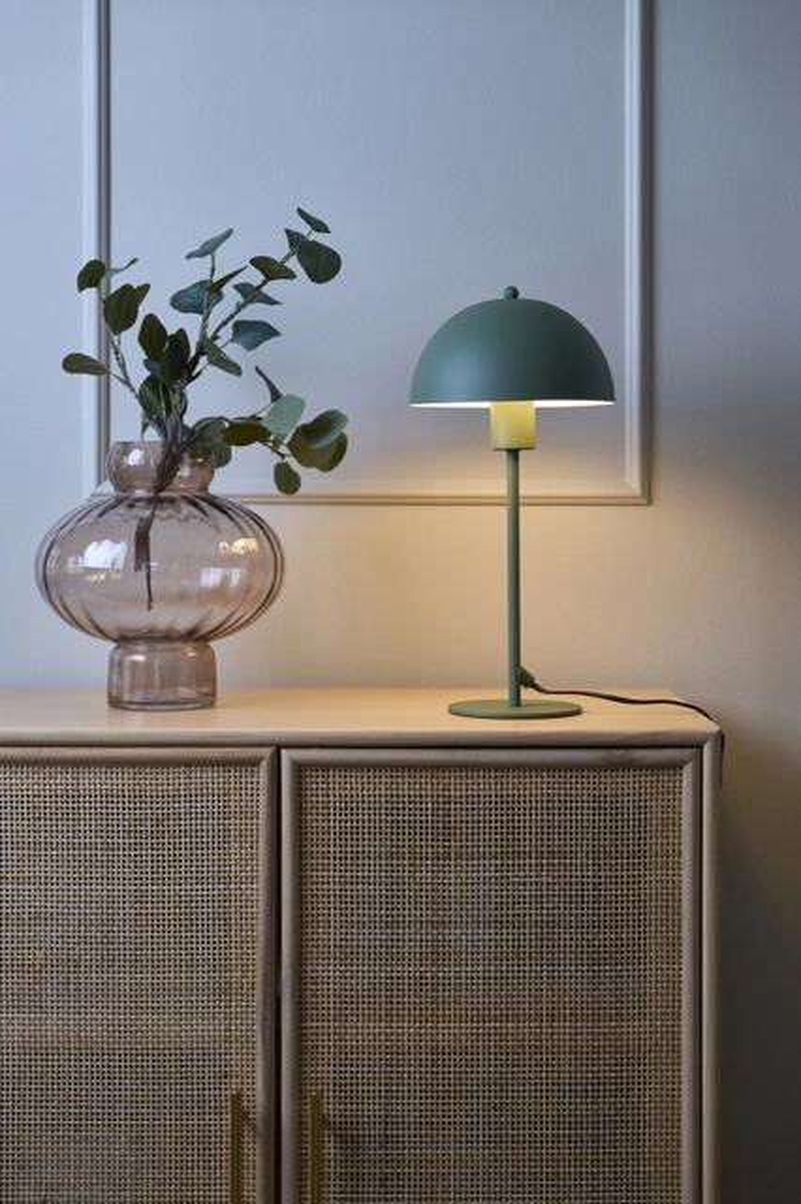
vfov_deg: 33.4
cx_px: 400
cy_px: 602
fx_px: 2005
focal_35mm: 60
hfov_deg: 22.6
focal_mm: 56
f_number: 3.9
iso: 100
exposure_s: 1/15
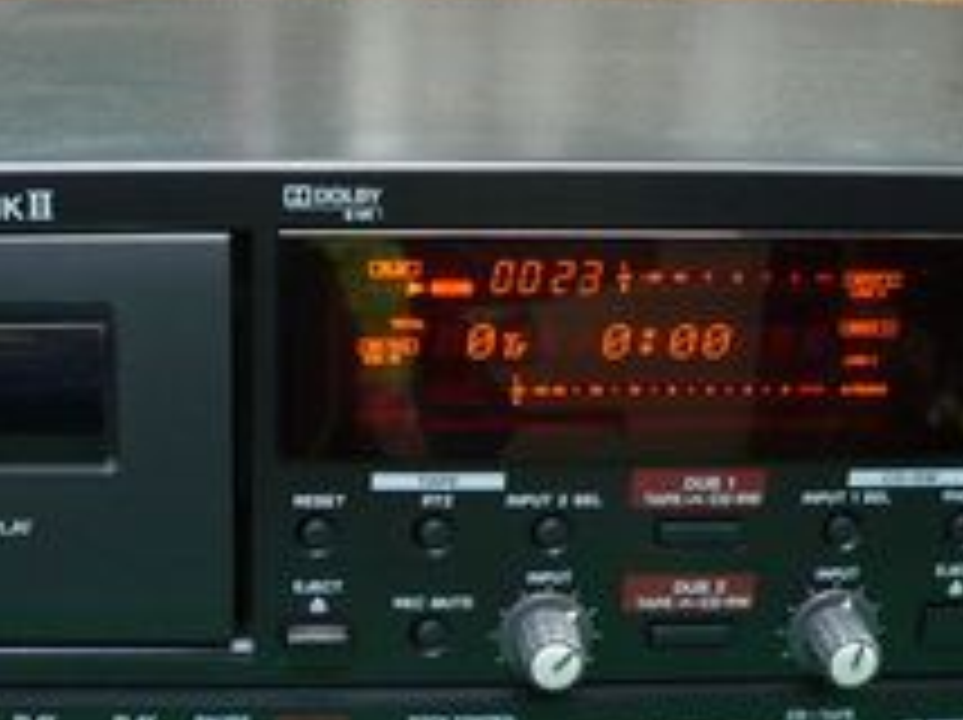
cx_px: 270
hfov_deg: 29.9
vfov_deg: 22.9
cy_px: 362
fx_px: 1778
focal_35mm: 64
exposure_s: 1/6
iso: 200
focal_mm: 6
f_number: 2.8
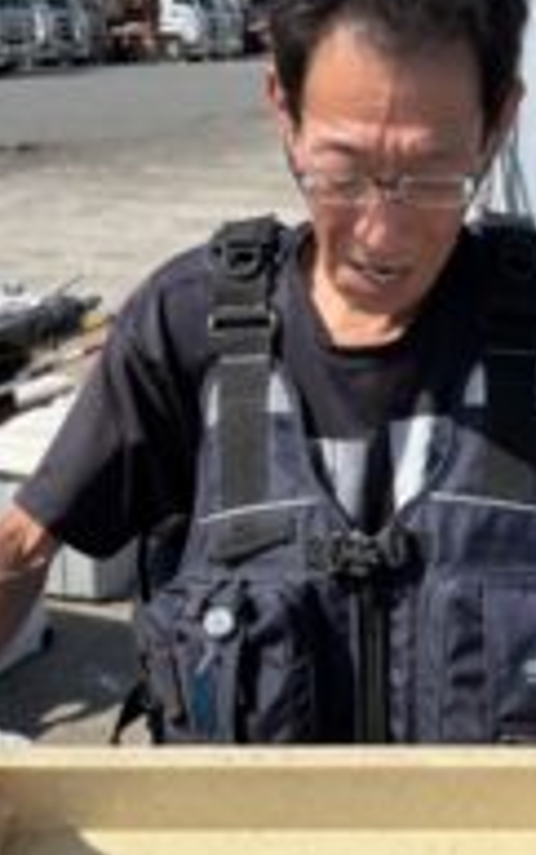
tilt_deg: -22.7
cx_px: 315
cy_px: 625
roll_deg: +2.5
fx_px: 1329
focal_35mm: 57
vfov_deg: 35.0
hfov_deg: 22.8
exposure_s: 1/4329
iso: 50
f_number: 1.6
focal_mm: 5.96
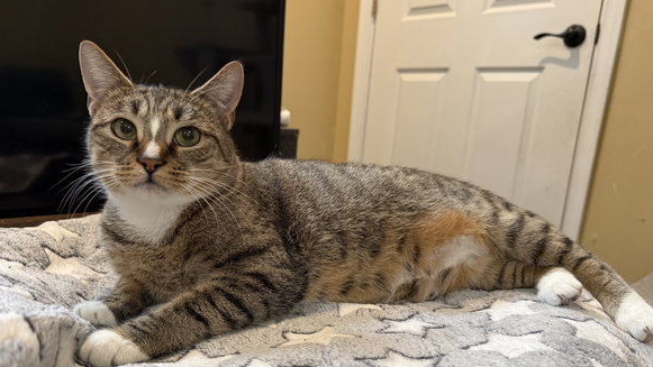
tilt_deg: -12.1
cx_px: 333
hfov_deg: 69.8
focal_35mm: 27
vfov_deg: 42.6
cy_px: 230
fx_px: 468
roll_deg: -4.2
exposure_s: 1/60
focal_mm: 6.76
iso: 250
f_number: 1.78
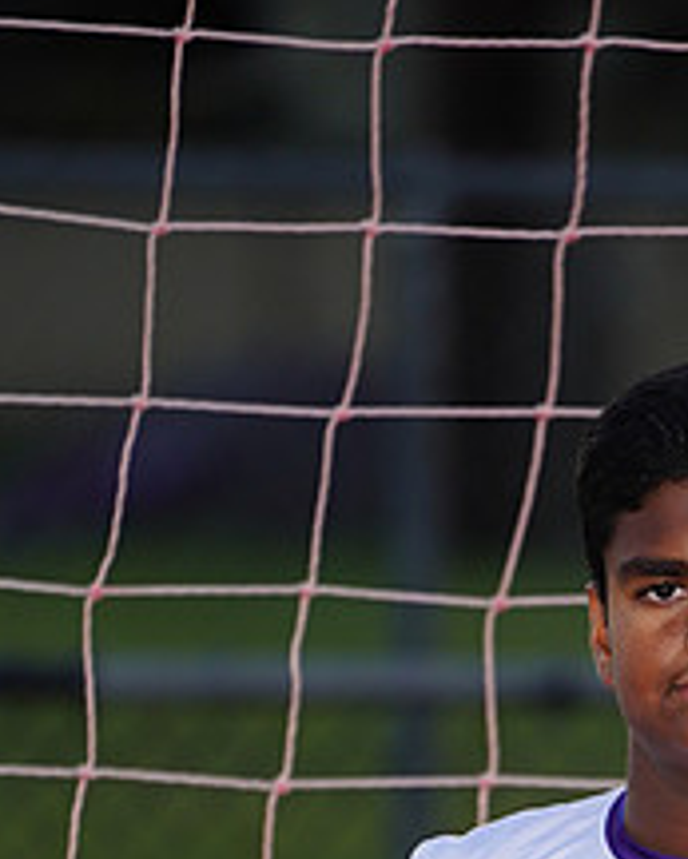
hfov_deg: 1.6
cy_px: 1106
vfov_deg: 2.0
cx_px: 730
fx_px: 24646
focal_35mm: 969
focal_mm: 385
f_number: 5.6
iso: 320
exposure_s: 1/250
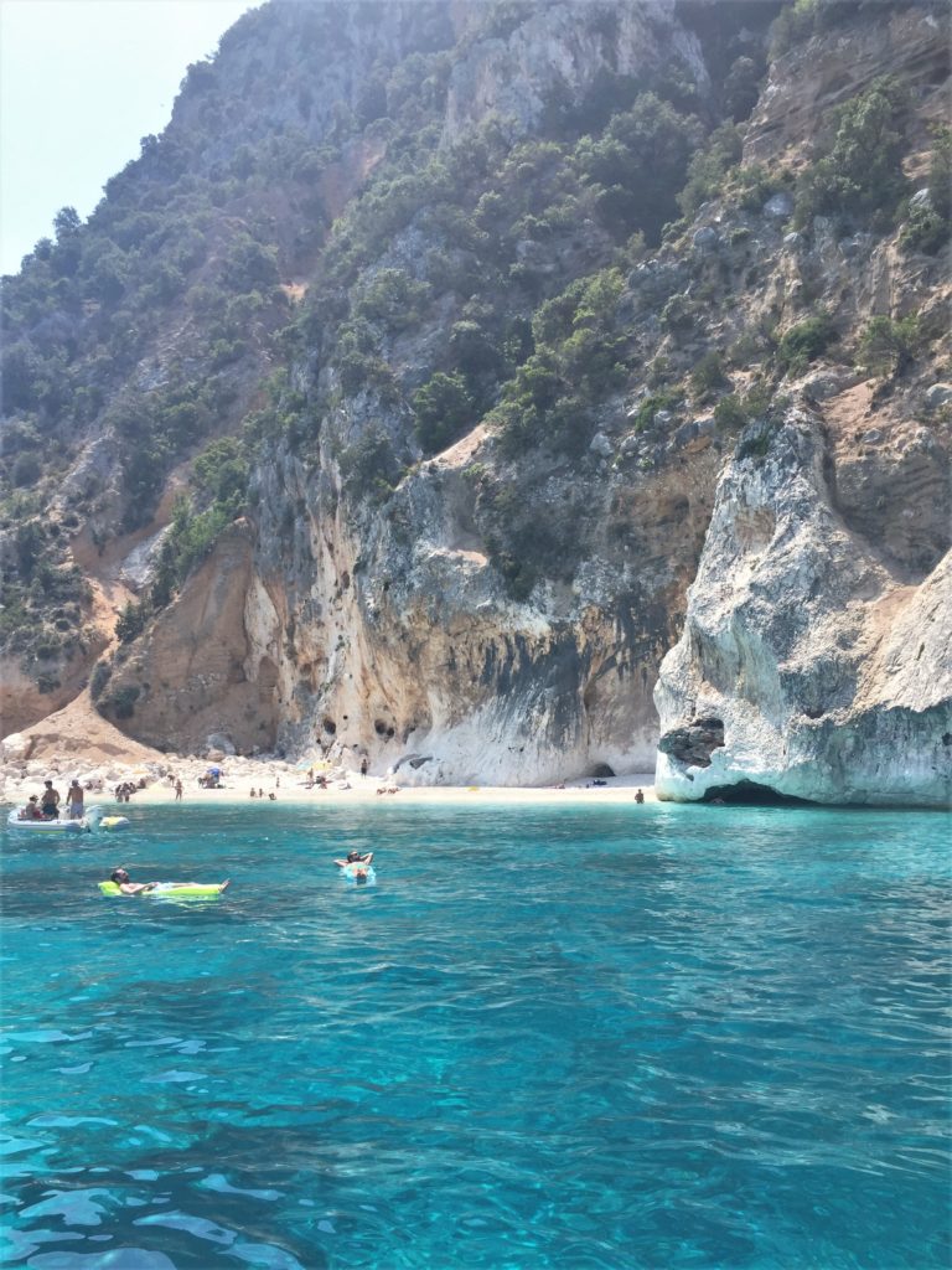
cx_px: 476
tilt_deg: +6.0
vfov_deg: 61.7
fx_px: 1063
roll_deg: +1.5
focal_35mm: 29
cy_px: 635
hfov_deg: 48.2
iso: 32
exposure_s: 1/1522
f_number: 2.2
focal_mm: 4.15
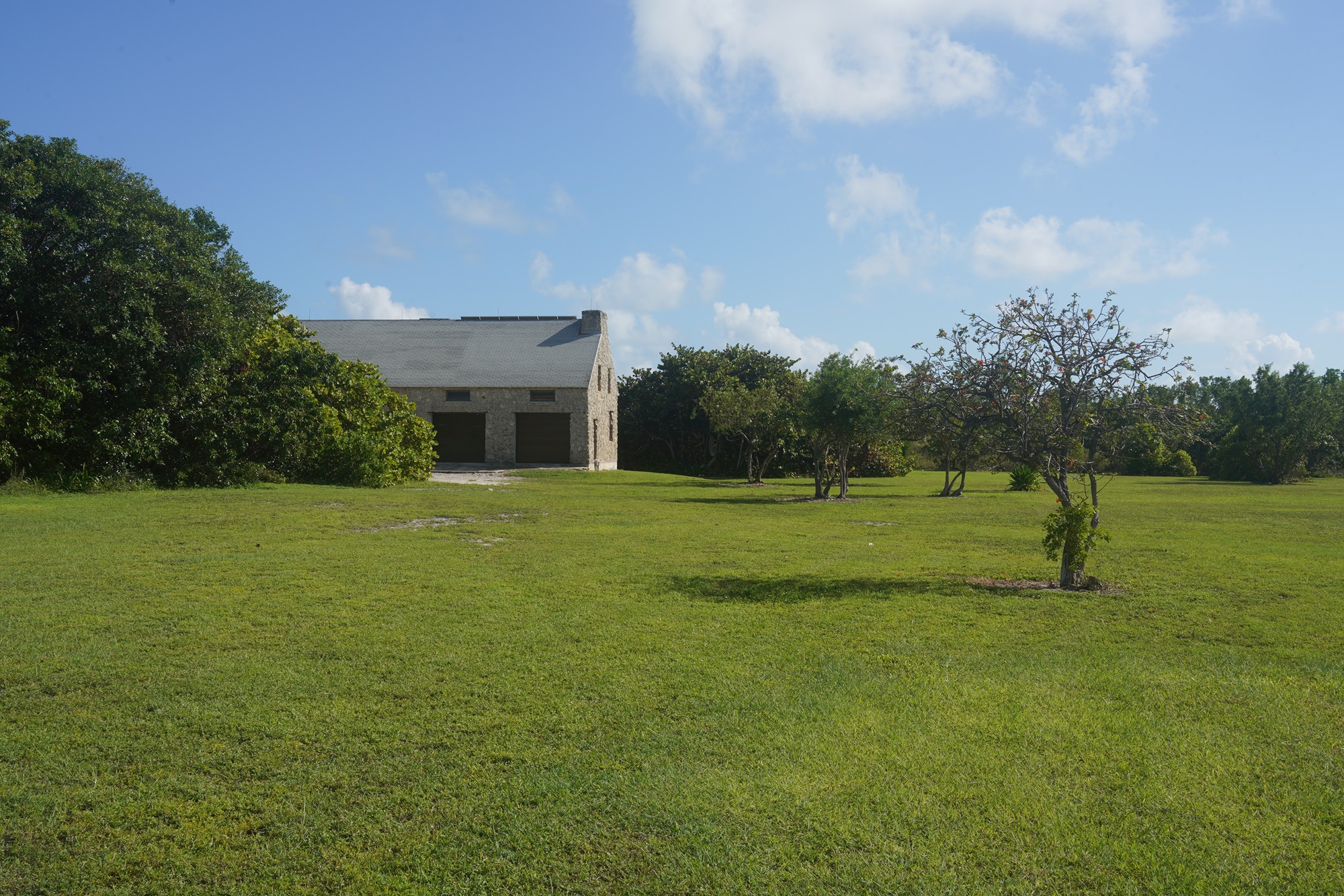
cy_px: 448
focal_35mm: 39
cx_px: 672
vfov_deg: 34.2
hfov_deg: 49.5
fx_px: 1456
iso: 100
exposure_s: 1/100
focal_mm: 39
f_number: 18
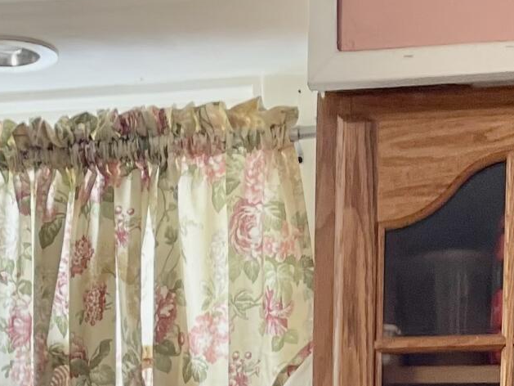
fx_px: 1842
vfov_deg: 10.4
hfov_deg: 15.9
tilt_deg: -5.2
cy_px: 913
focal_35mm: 124
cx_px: 209
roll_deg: -0.4
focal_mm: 5.1
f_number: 1.6
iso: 125
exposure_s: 1/120
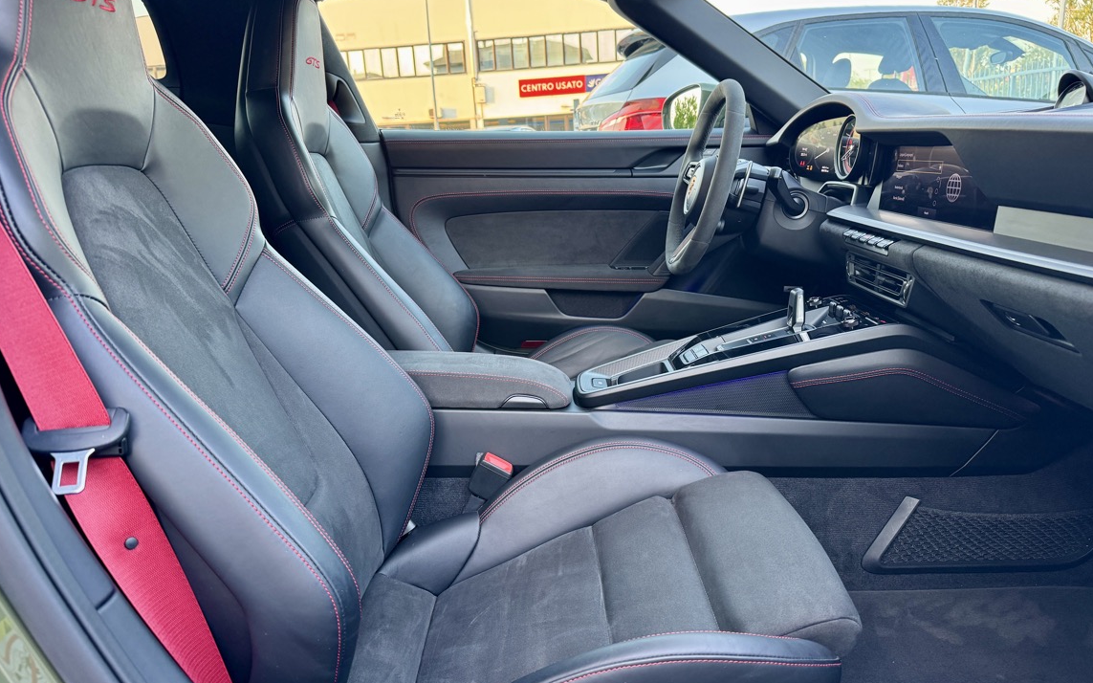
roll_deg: +3.9
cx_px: 544
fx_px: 774
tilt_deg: -14.2
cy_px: 336
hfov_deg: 70.4
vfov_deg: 47.6
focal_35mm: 26
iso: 200
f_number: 1.78
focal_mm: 6.76
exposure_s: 1/76
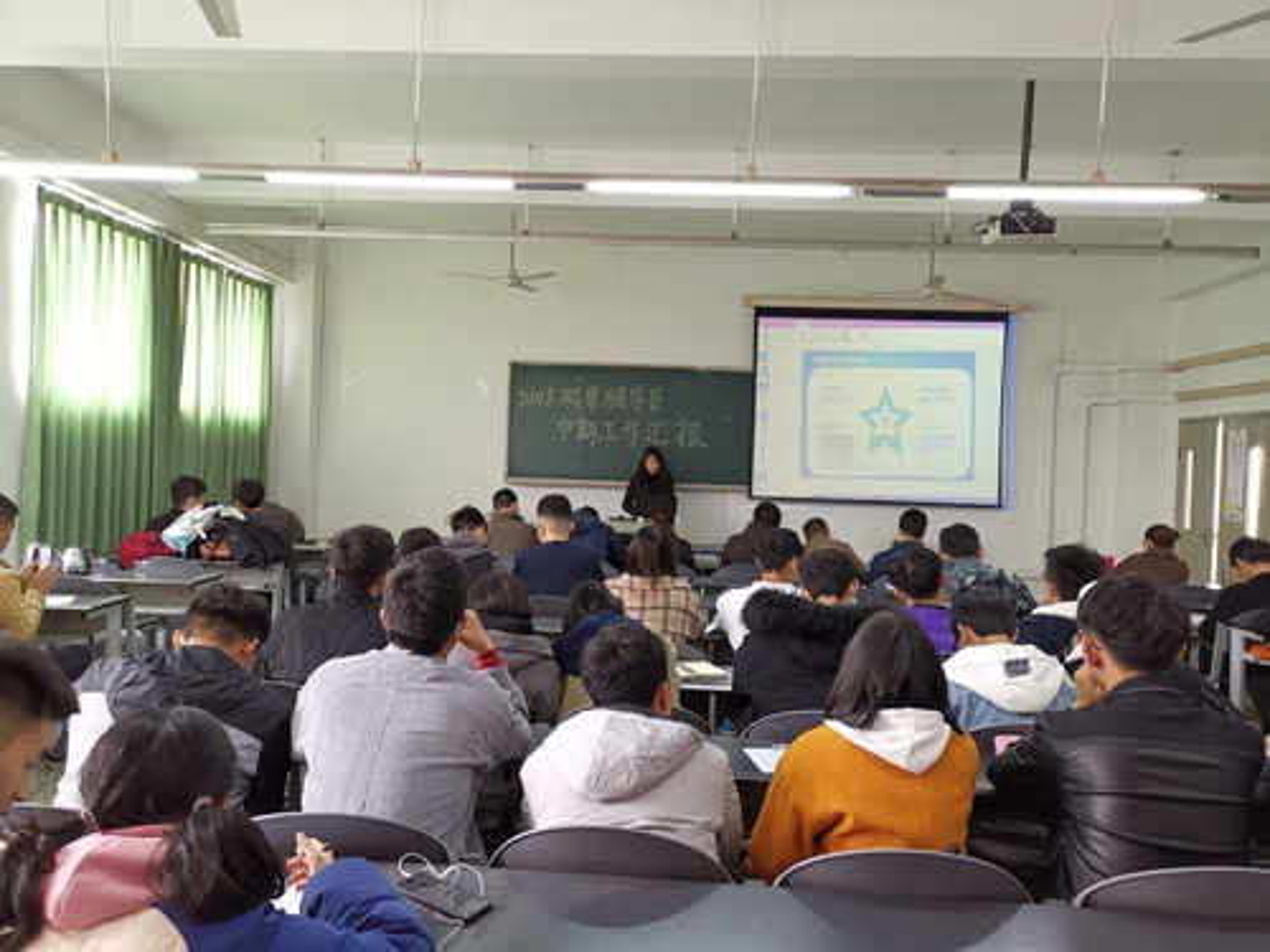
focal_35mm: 27
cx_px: 635
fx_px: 991
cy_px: 476
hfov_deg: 65.3
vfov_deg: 51.4
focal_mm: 4.75
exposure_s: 1/100
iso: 250
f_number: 1.8
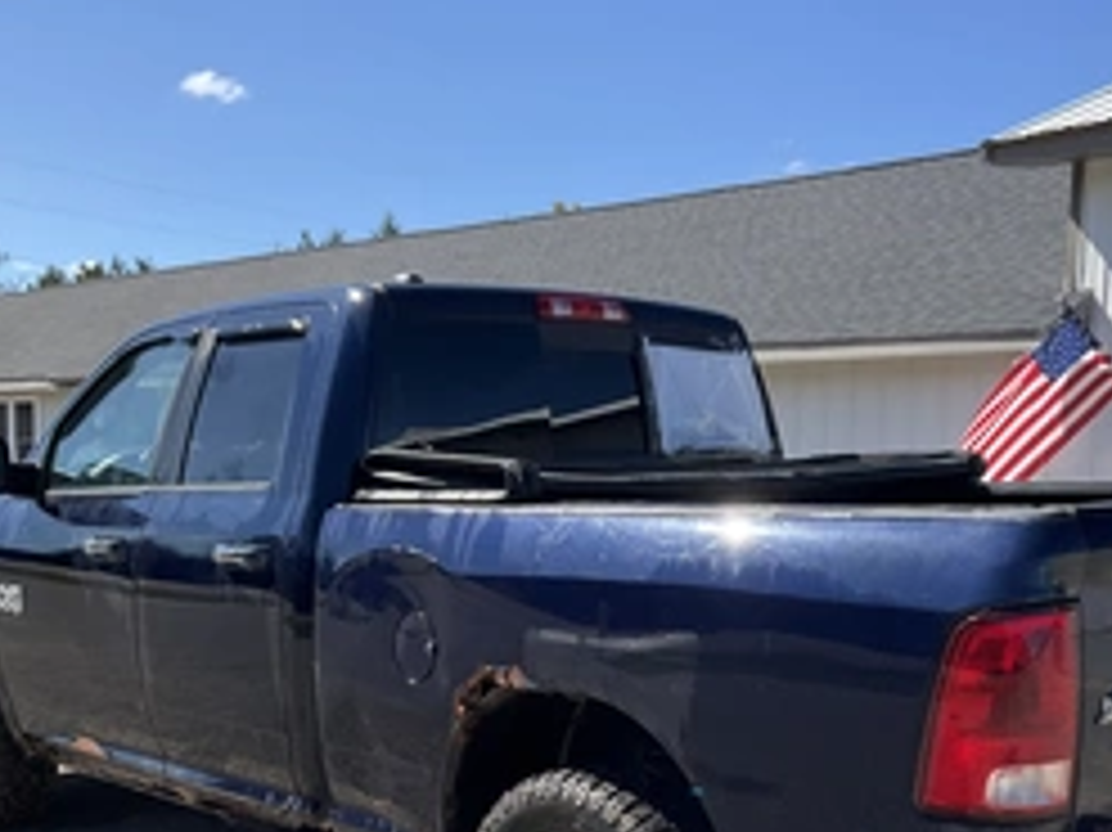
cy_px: 670
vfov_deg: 30.1
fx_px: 1509
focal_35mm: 47
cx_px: 716
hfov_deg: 40.1
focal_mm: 3
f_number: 1.8
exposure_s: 1/1098
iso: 25
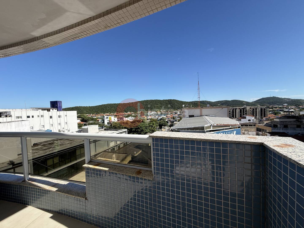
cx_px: 152
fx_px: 123
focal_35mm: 14
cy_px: 114
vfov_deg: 85.7
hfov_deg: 102.1
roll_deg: +1.1
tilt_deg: -1.7
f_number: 2.2
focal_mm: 2.22
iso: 50
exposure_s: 1/2237
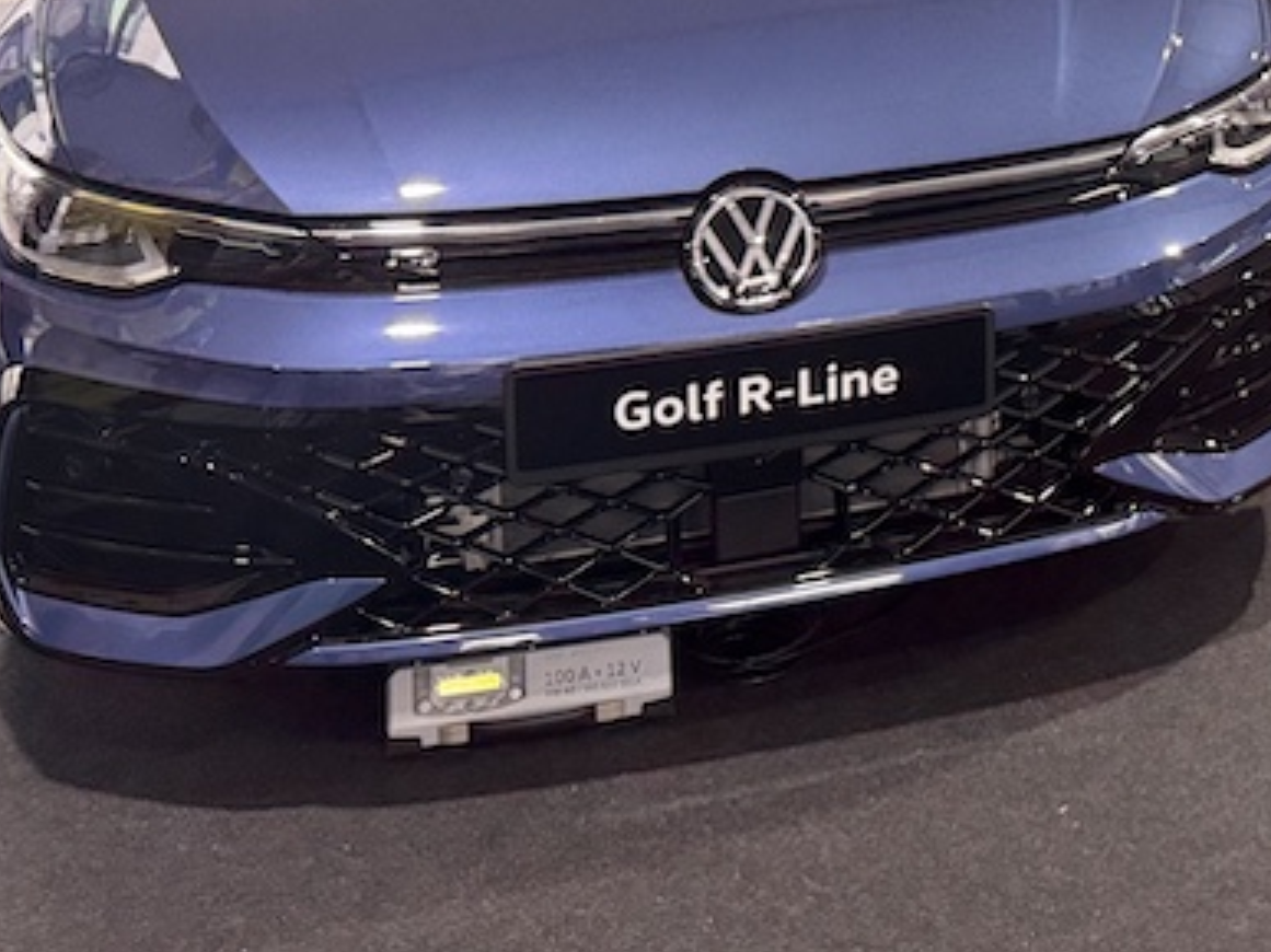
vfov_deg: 21.7
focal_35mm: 62
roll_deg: +0.7
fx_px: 2276
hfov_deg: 28.3
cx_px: 1406
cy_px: -227
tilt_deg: -5.7
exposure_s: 1/103
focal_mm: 6.76
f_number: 1.78
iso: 100
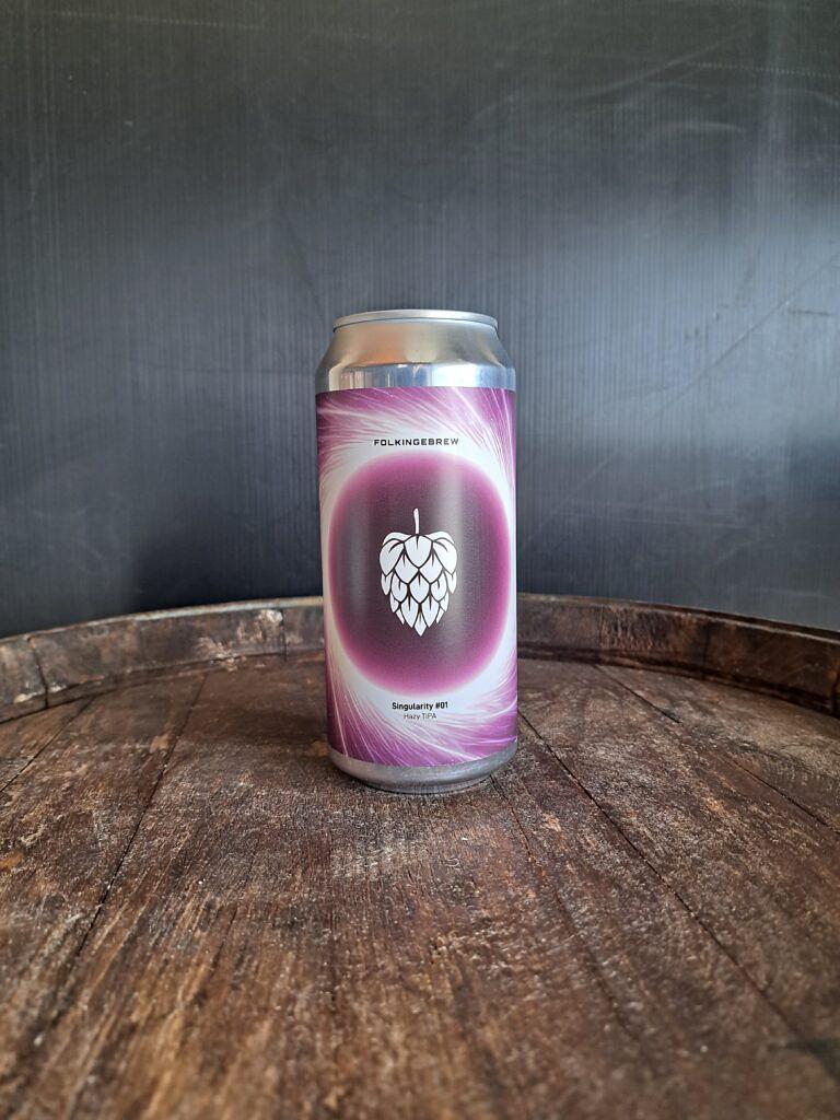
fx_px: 777
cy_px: 560
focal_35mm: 24
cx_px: 420
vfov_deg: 71.6
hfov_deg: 56.8
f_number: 1.8
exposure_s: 1/60
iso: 80
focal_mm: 5.23
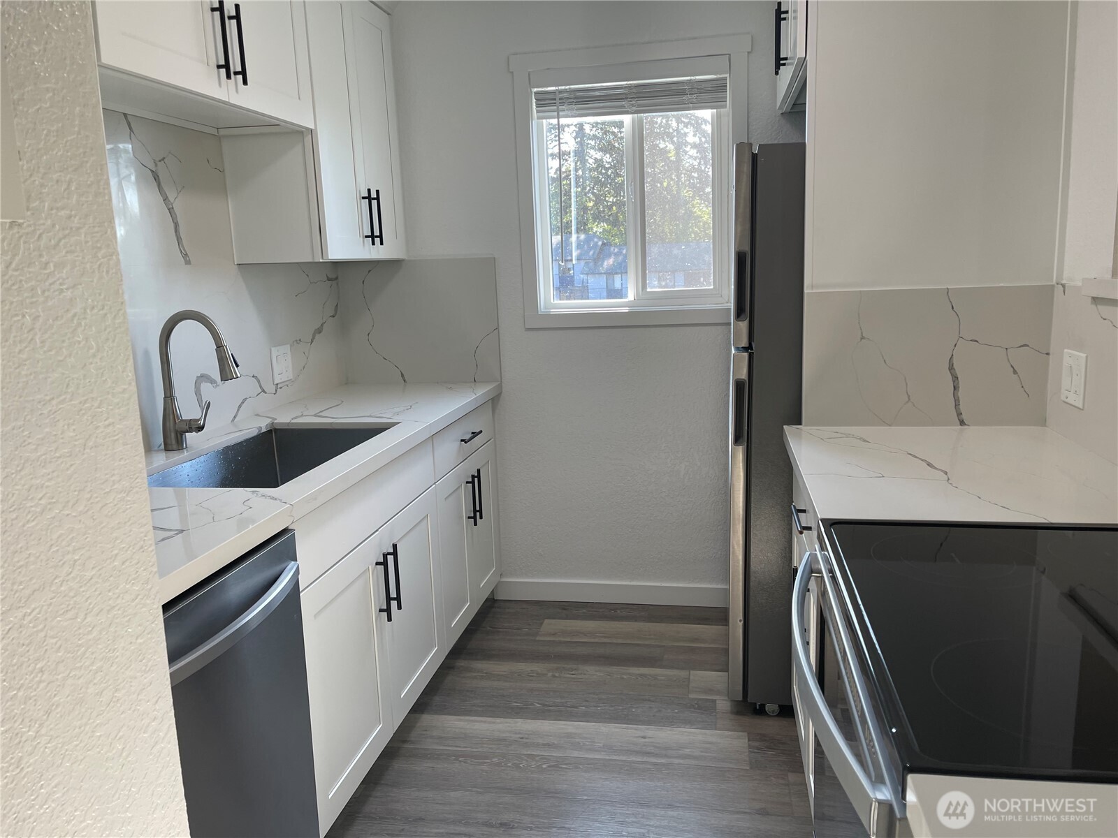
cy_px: 419
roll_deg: +2.4
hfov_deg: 67.3
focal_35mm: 26
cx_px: 559
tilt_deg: -9.3
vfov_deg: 53.1
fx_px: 840
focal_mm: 5.1
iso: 50
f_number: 1.6
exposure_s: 1/120
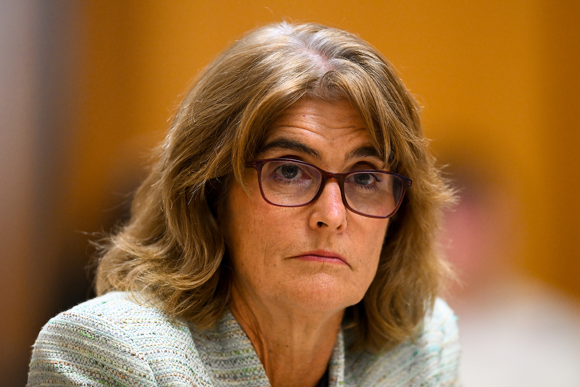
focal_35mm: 400
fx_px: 6443
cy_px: 194
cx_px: 290
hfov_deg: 5.2
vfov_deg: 3.4
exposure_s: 1/400
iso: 2500
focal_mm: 400
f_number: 2.8
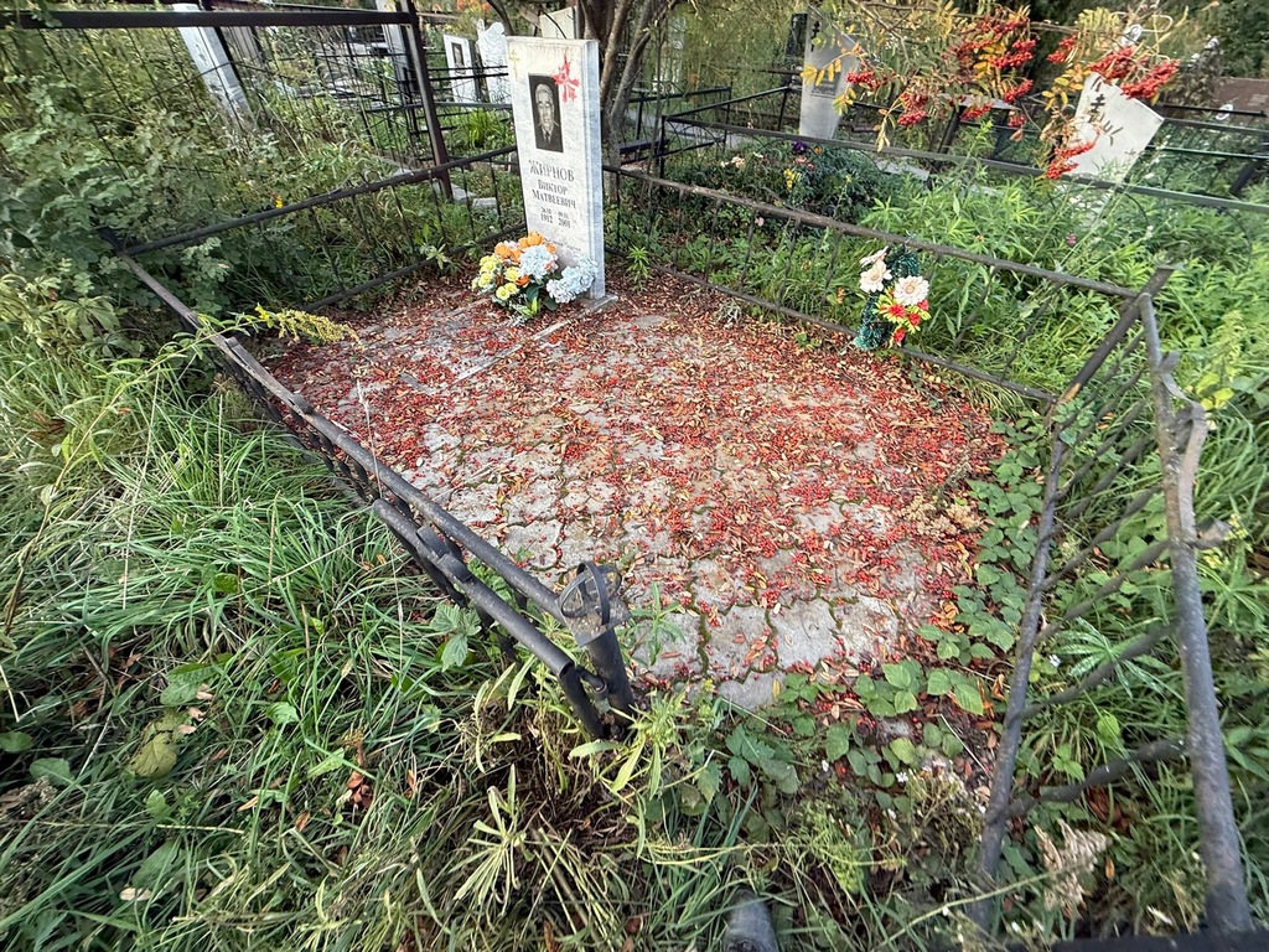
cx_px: 634
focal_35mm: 14
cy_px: 476
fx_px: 513
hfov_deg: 102.1
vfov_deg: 85.7
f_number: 2.2
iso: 64
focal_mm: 2.22
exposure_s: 1/99
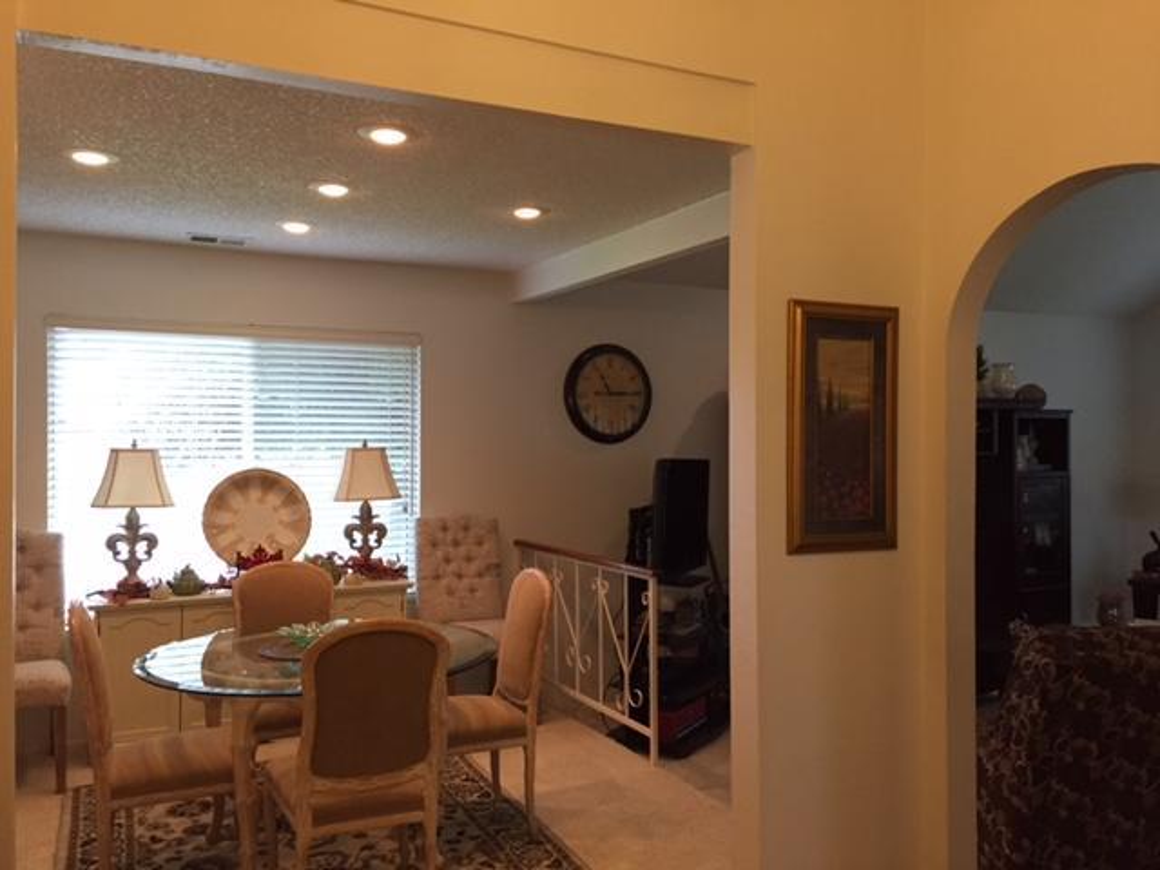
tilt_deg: -0.5
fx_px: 972
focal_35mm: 29
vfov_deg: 48.2
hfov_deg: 61.7
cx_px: 580
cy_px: 435
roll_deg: -0.8
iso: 160
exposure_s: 1/30
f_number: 2.2
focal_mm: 4.15
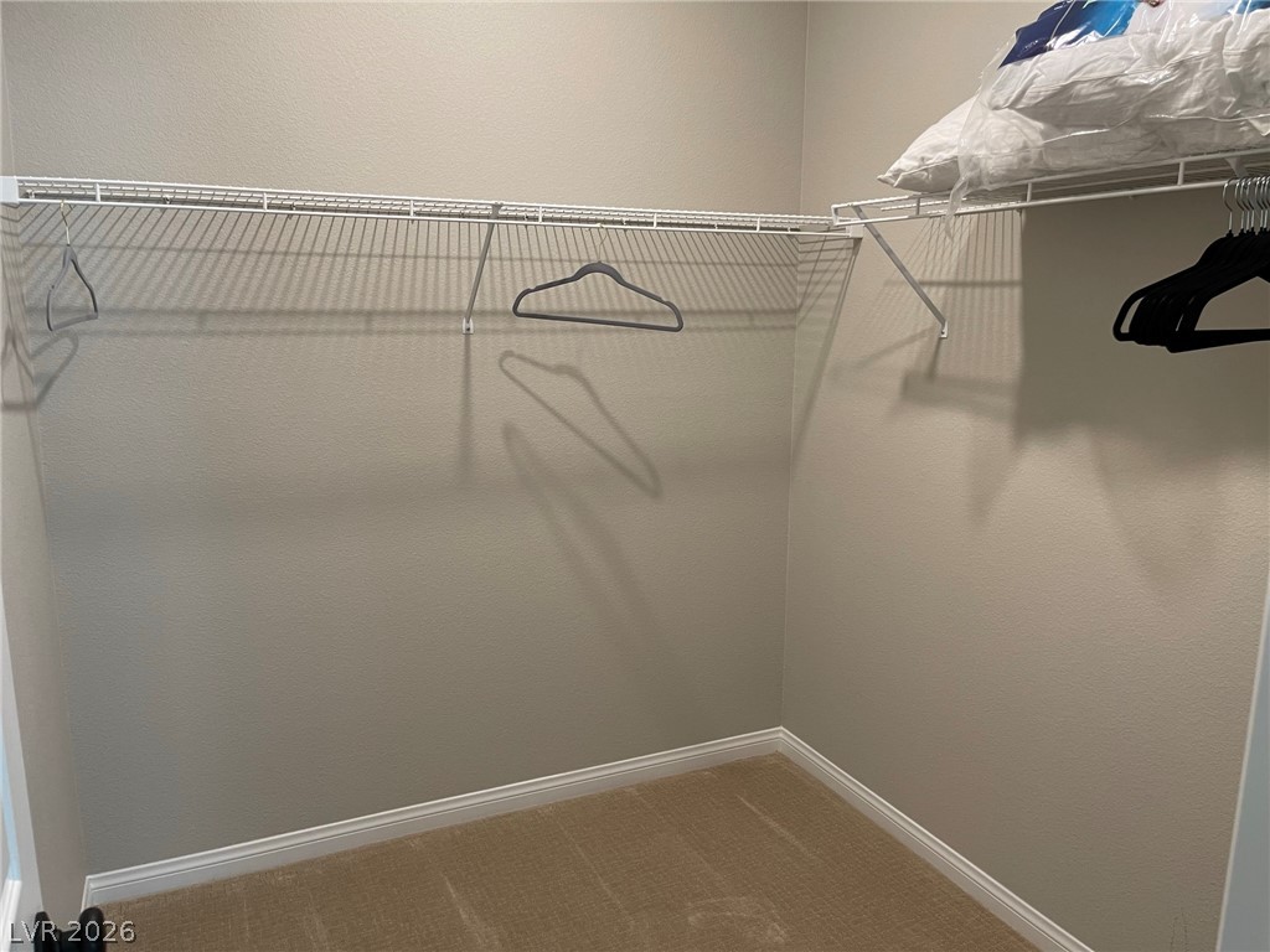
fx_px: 954
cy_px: 476
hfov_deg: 67.3
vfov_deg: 53.1
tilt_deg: -10.9
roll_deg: -0.8
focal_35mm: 26
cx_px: 635
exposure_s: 1/60
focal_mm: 5.1
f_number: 1.6
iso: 100
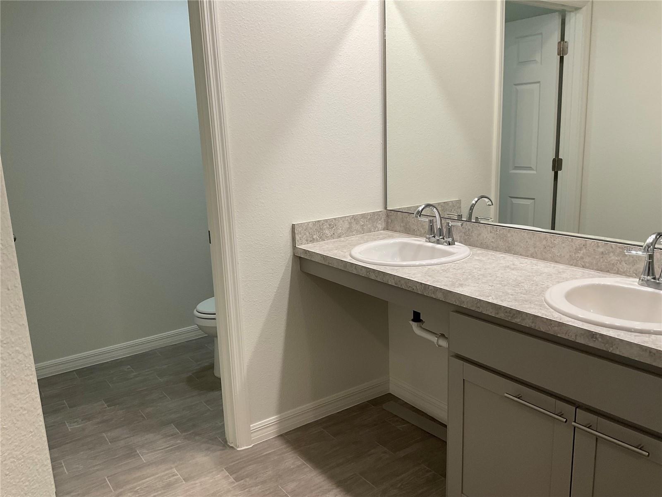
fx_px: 555
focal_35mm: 29
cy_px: 248
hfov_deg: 61.7
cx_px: 331
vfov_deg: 48.2
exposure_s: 1/60
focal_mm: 3
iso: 40
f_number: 1.8
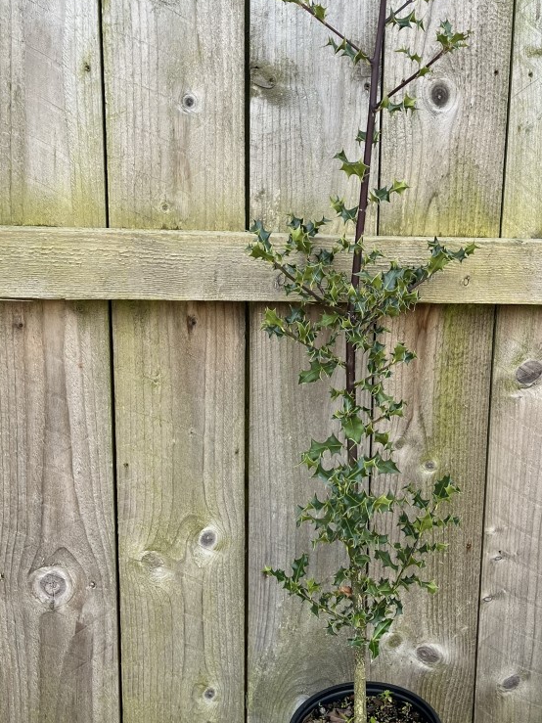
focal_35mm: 38
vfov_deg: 48.8
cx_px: 375
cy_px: 312
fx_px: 794
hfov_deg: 37.2
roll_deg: -3.5
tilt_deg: -10.8
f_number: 1.6
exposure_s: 1/273
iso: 40
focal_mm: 5.1
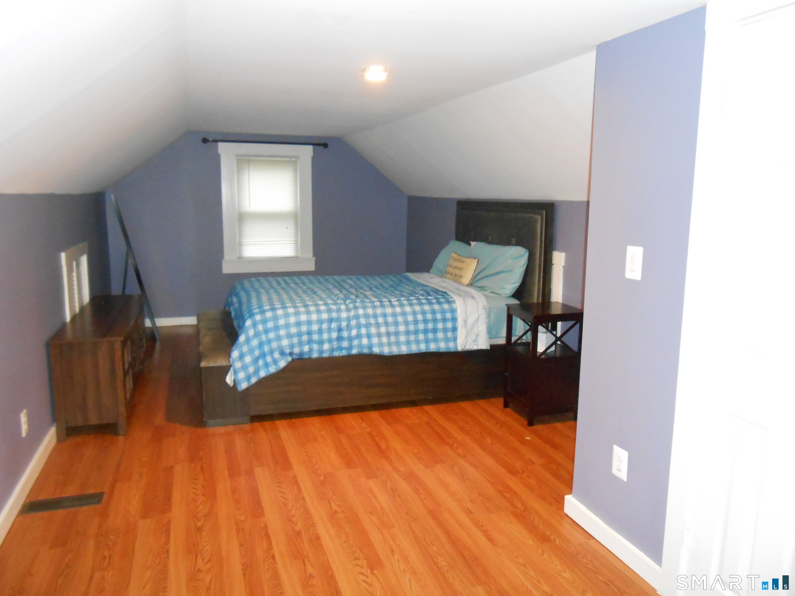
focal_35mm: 26
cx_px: 398
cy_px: 298
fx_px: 597
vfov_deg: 53.1
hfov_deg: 67.3
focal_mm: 4.6
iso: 800
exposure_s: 1/25
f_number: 3.5
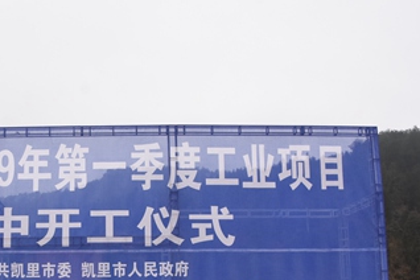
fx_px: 595
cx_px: 90
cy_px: 239
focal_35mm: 51
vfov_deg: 25.8
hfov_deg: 37.6
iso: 800
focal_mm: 18
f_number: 9
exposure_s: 1/320
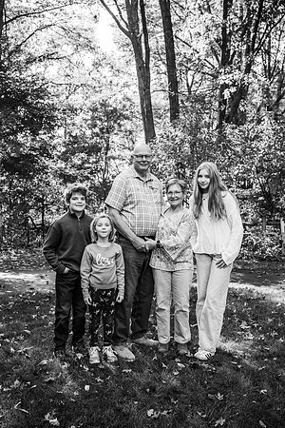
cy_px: 214
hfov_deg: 36.9
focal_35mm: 36
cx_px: 142
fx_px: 427
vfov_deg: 53.1
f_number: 5
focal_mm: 36
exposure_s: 1/250
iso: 400
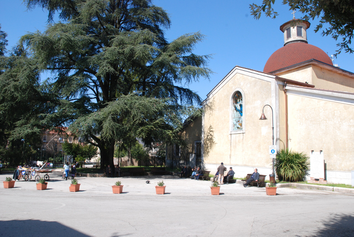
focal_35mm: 27
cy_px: 118
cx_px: 177
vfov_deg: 48.1
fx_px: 266
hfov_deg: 67.3
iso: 400
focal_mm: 18
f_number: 13
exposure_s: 1/200
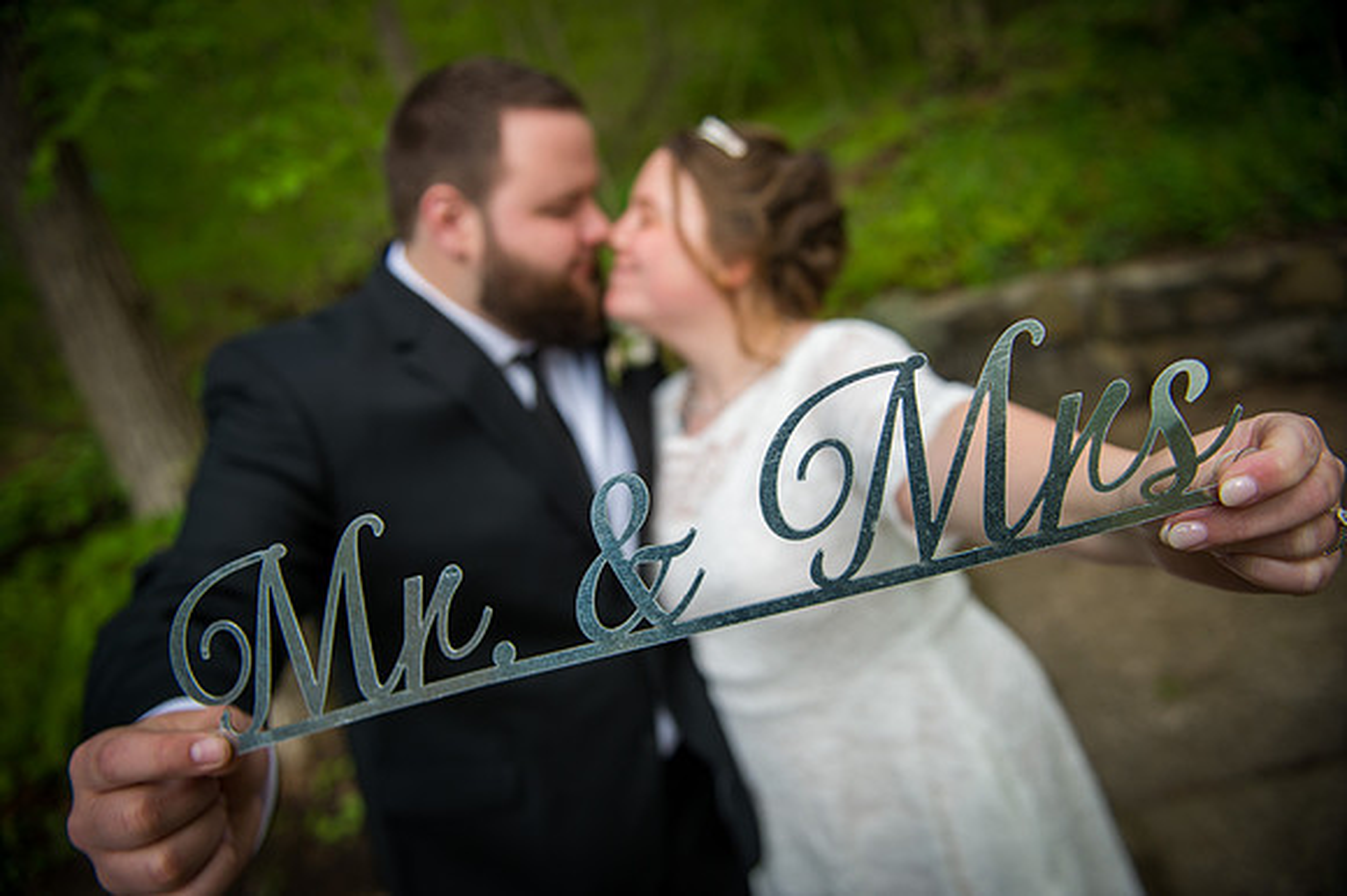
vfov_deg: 53.1
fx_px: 897
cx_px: 674
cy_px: 448
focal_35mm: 24
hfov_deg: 73.8
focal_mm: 24
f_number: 2.8
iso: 100
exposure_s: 1/750
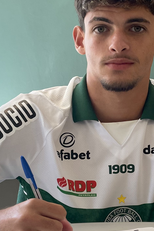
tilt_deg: +0.9
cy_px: 115
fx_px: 494
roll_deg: -0.3
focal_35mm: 77
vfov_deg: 26.3
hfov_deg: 17.6
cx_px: 120
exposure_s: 1/120
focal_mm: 4.2
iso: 80
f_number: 1.6
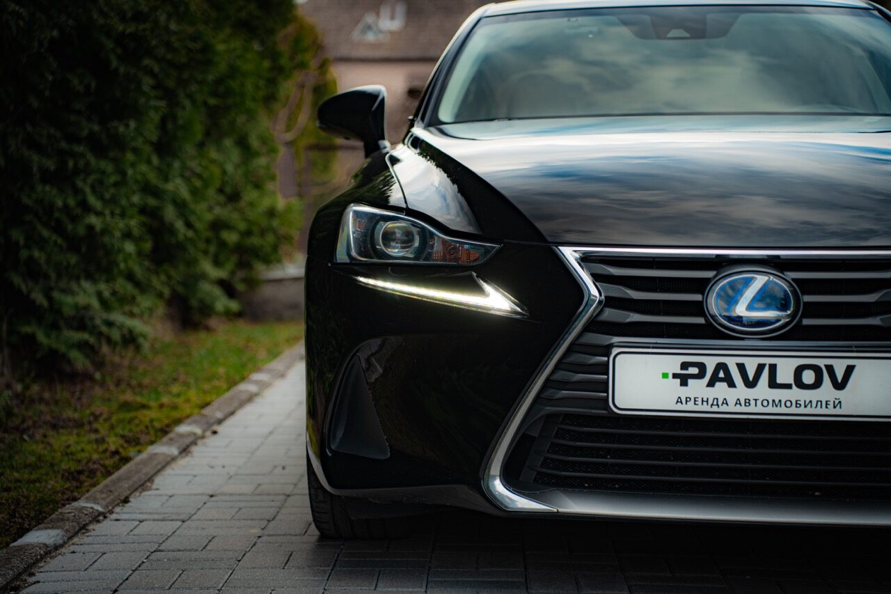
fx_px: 1856
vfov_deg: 18.2
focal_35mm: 75
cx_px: 446
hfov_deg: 27.0
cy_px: 297
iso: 160
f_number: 2.8
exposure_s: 1/320
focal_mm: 75
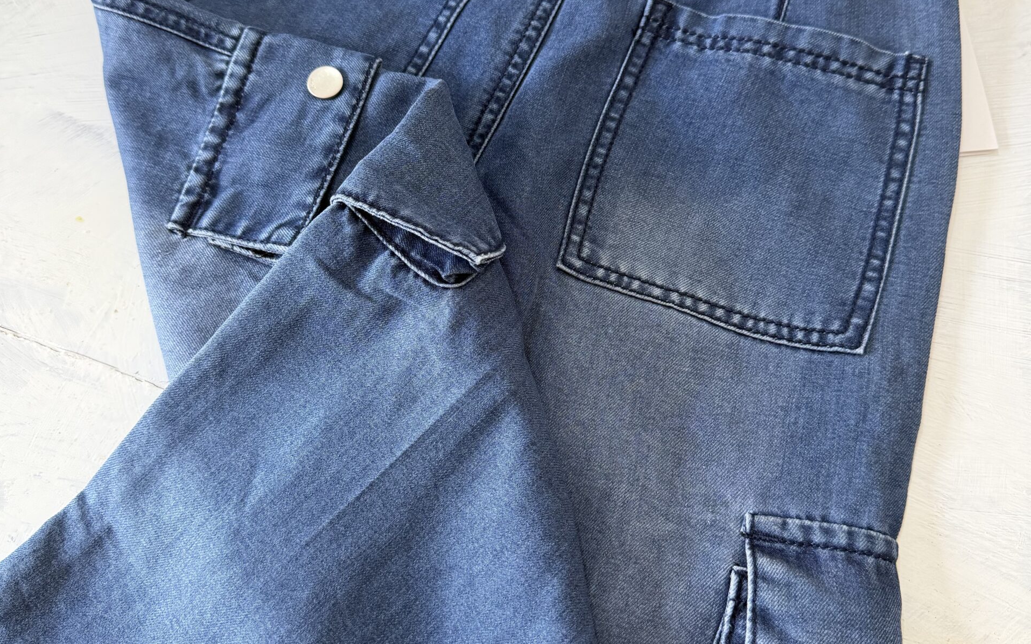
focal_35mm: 34
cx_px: 515
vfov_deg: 37.2
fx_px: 955
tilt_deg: -67.7
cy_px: 274
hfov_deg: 56.7
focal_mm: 6.76
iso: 200
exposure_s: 1/121
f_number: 1.78
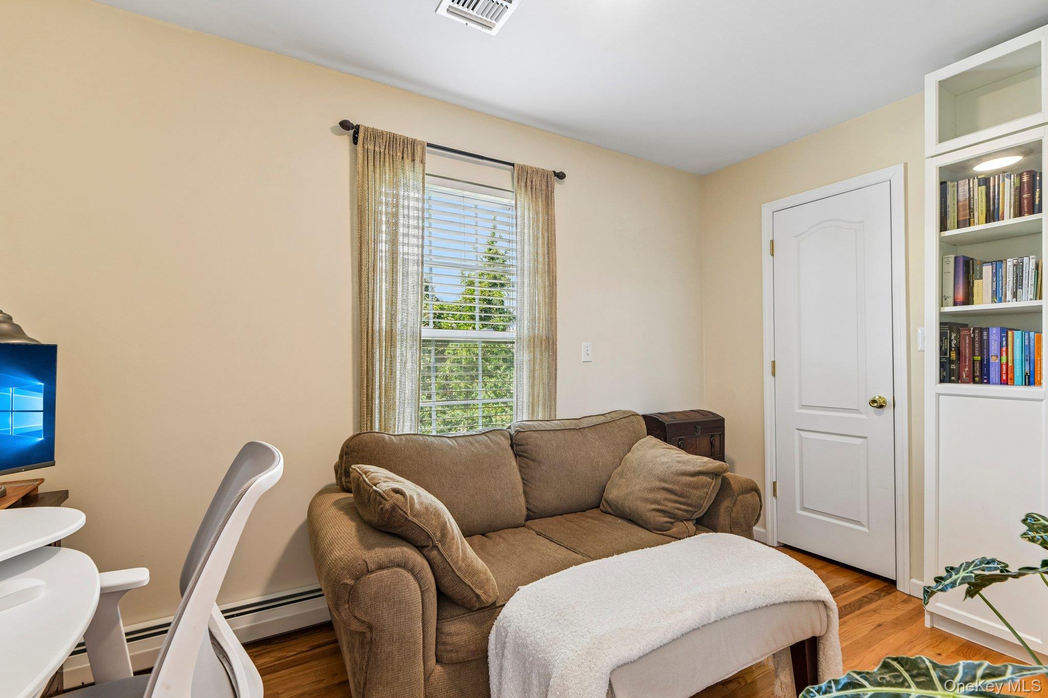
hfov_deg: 96.7
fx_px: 466
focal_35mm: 16
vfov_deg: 73.7
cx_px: 524
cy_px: 349
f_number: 9
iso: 250
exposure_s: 1/6
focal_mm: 16
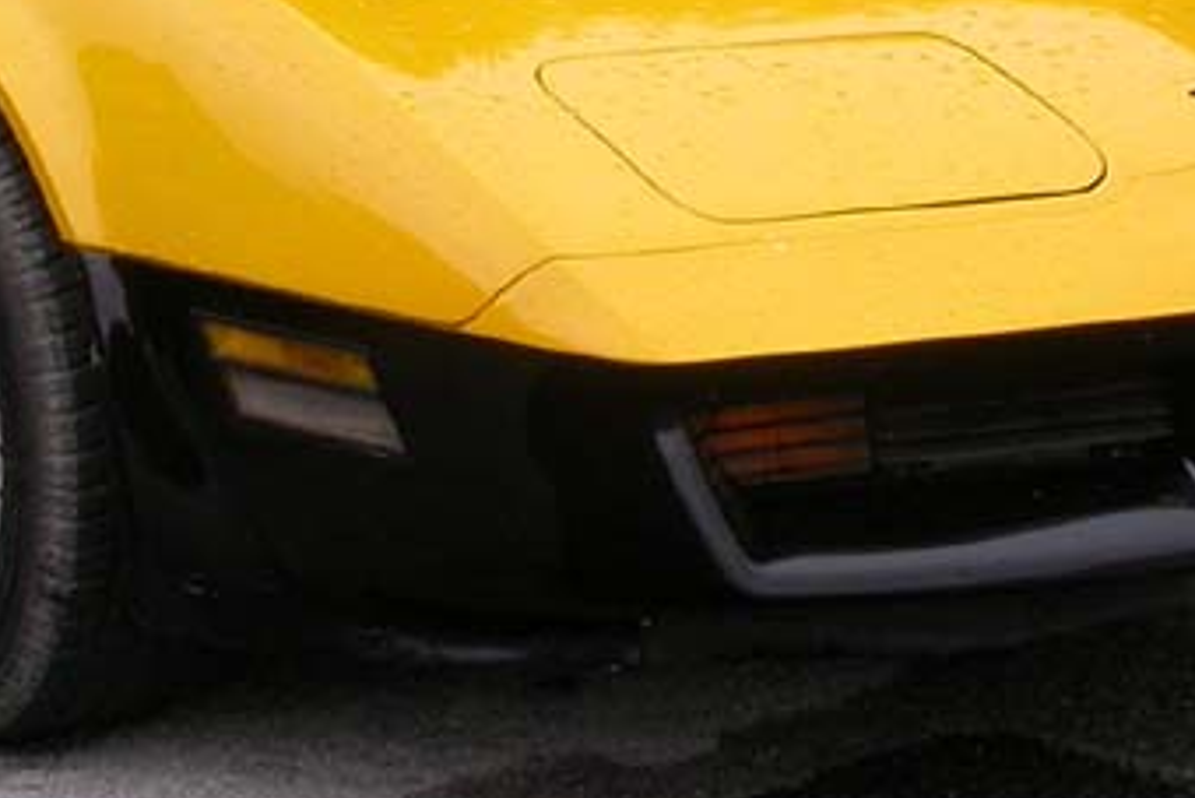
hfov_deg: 17.1
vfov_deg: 11.4
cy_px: 63
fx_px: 3952
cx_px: 302
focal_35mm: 119
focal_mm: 7.85
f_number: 5.3
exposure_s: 1/181
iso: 100
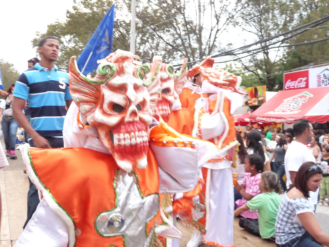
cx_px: 164
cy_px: 124
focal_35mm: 40
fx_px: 380
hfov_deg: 46.8
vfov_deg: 36.0
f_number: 2.8
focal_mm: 4.9
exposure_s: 1/60
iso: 400
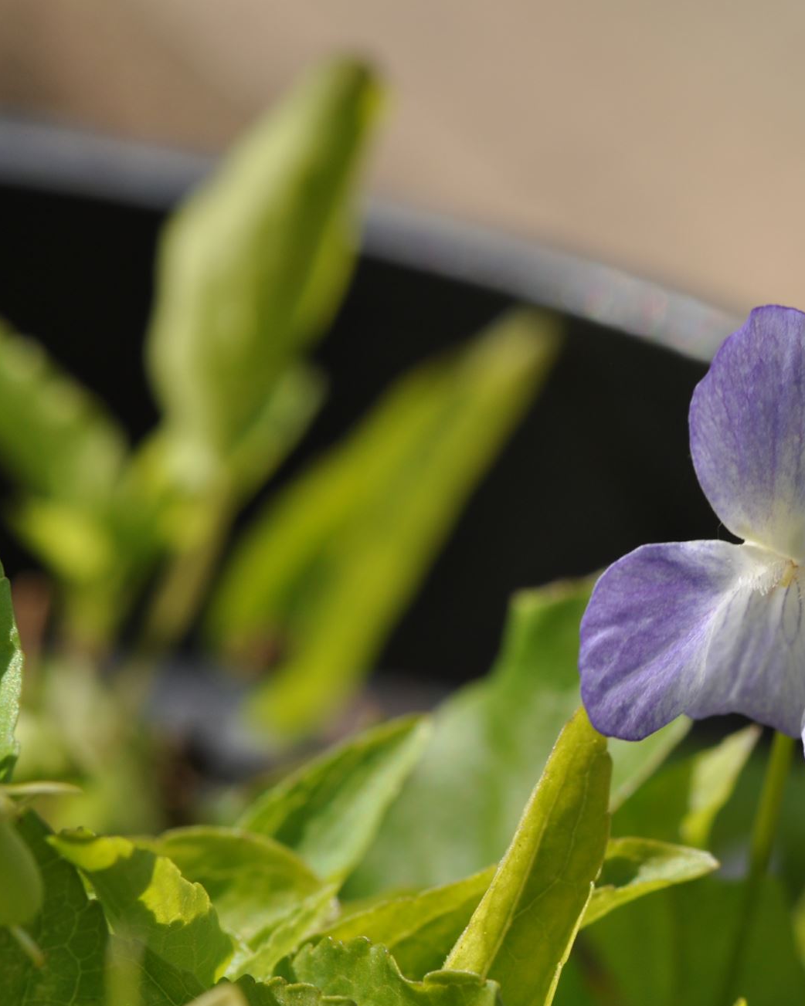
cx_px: 805
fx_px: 7172
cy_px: 531
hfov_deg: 6.4
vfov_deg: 8.0
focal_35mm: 241
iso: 200
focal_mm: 105
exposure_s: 1/250
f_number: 8
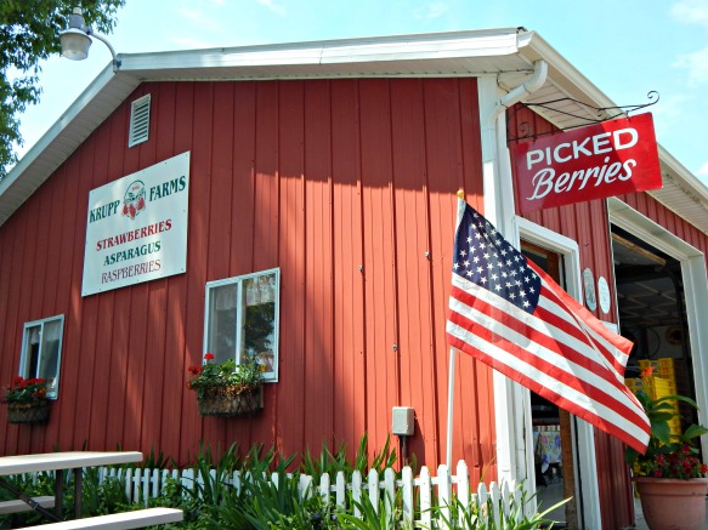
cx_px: 356
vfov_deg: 40.7
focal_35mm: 35
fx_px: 716
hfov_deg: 52.6
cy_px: 267
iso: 125
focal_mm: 6.1
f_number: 3.3
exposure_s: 1/640
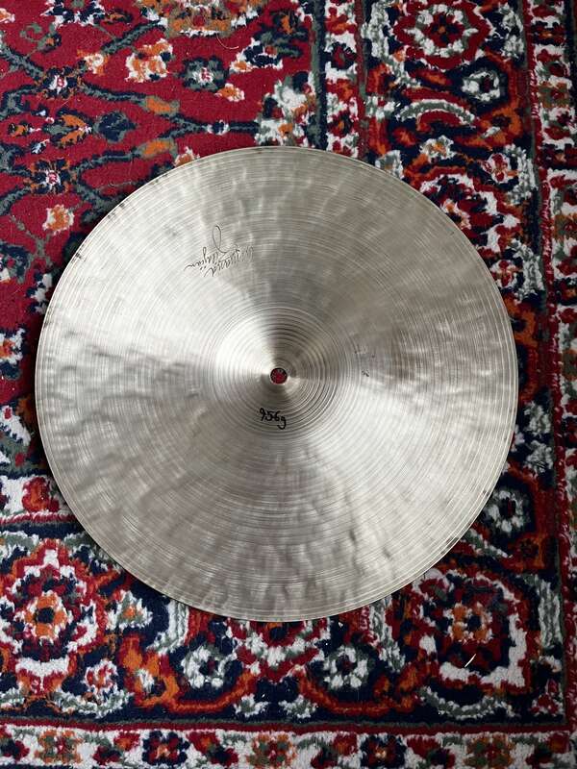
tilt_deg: -80.2
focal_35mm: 26
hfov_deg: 53.1
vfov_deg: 67.3
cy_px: 384
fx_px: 578
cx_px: 288
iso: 160
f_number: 1.6
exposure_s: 1/60
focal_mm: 5.1
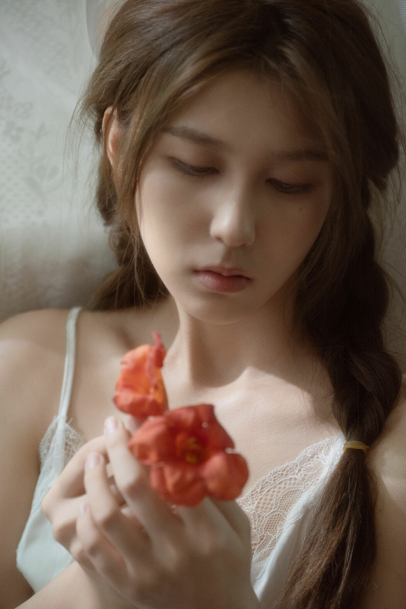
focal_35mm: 92
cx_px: 203
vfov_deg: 22.1
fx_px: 1556
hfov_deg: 14.9
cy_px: 304
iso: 1000
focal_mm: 92
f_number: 4
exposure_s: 1/100
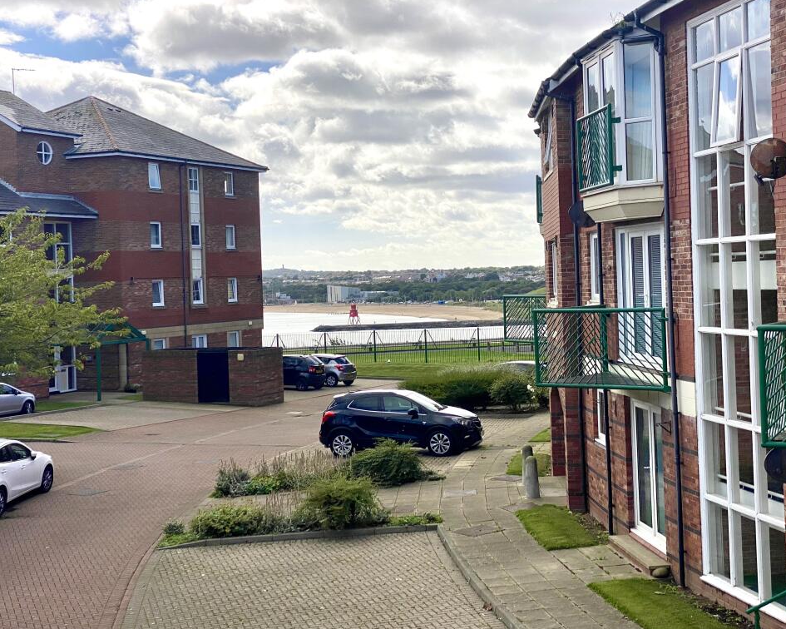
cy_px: 317
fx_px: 1279
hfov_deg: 34.1
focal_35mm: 55
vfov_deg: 27.6
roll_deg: +1.5
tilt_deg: -2.8
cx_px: 385
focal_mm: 6
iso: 25
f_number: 2
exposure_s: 1/3425
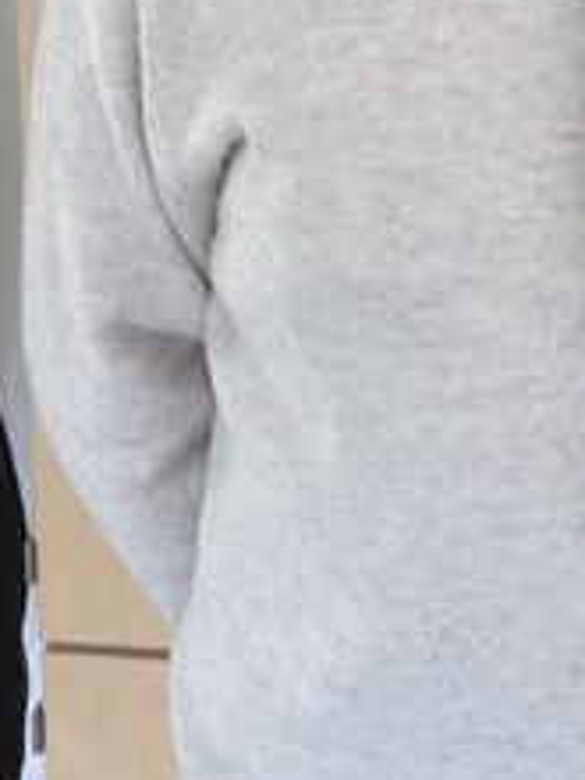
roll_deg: -1.9
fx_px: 2298
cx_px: 755
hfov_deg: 14.0
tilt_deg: -9.0
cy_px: 7
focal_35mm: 102
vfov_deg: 18.8
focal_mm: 4.28
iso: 125
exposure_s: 1/20
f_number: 2.4
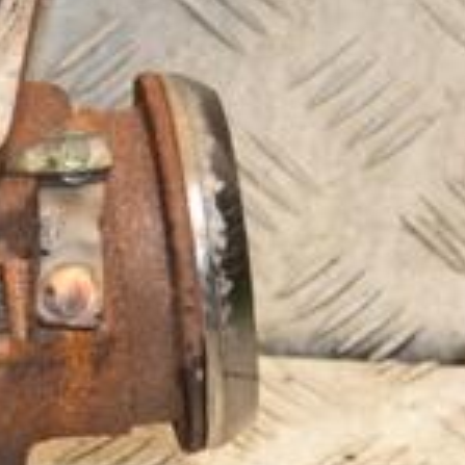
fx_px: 4514
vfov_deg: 5.9
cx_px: -197
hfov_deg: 5.8
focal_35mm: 297
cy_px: 106
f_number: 5
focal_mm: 58
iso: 800
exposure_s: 1/160
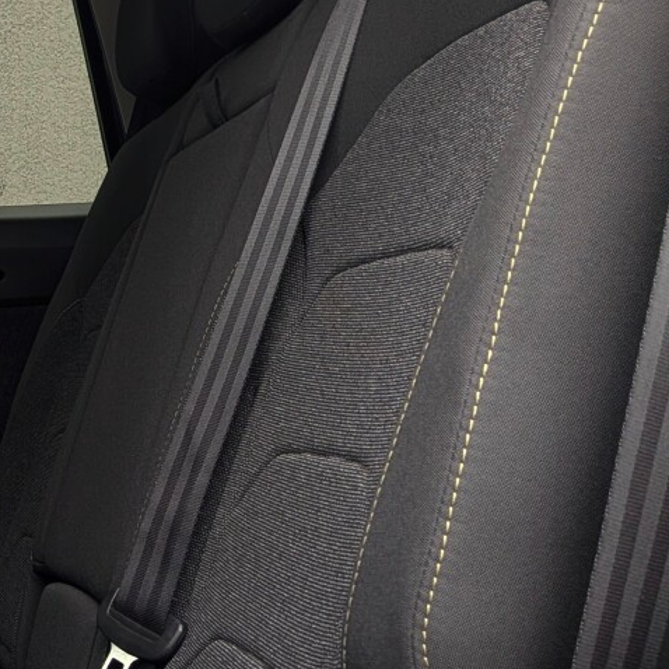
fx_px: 1552
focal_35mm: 71
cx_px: -284
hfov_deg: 21.2
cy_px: 389
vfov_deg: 24.3
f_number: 1.7
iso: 150
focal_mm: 4.53
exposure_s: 1/90
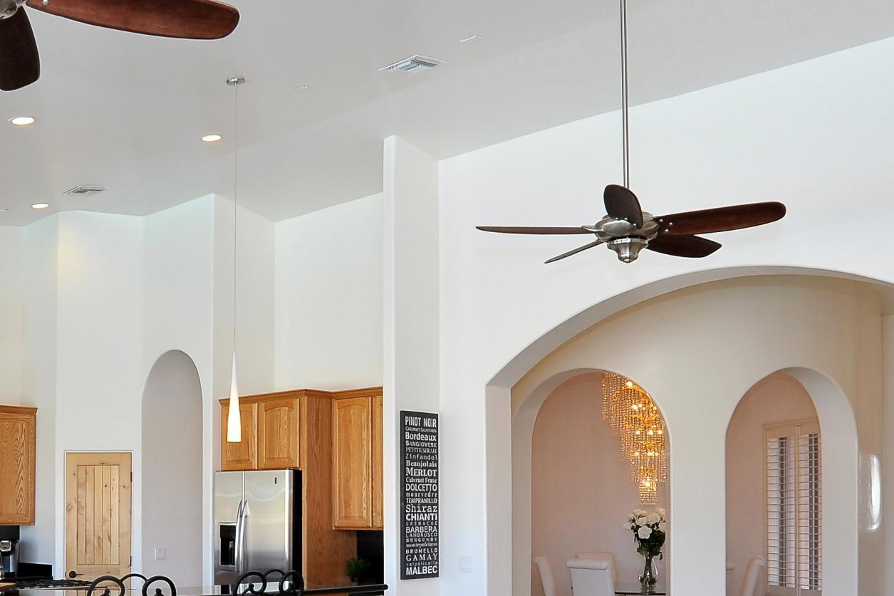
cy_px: 474
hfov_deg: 44.9
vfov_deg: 30.5
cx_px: 319
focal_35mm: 43
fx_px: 1068
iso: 800
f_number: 11
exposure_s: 1/40
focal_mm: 18
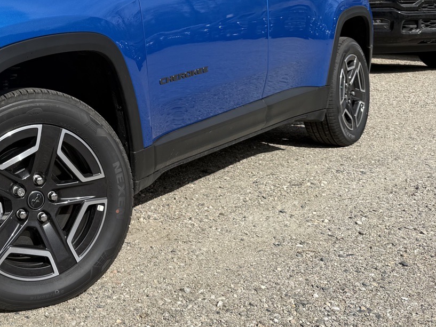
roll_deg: +2.8
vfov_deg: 30.2
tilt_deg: -3.6
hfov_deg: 36.8
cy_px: 70
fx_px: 592
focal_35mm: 47
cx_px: 13
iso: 80
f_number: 1.78
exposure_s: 1/5319
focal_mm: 6.76
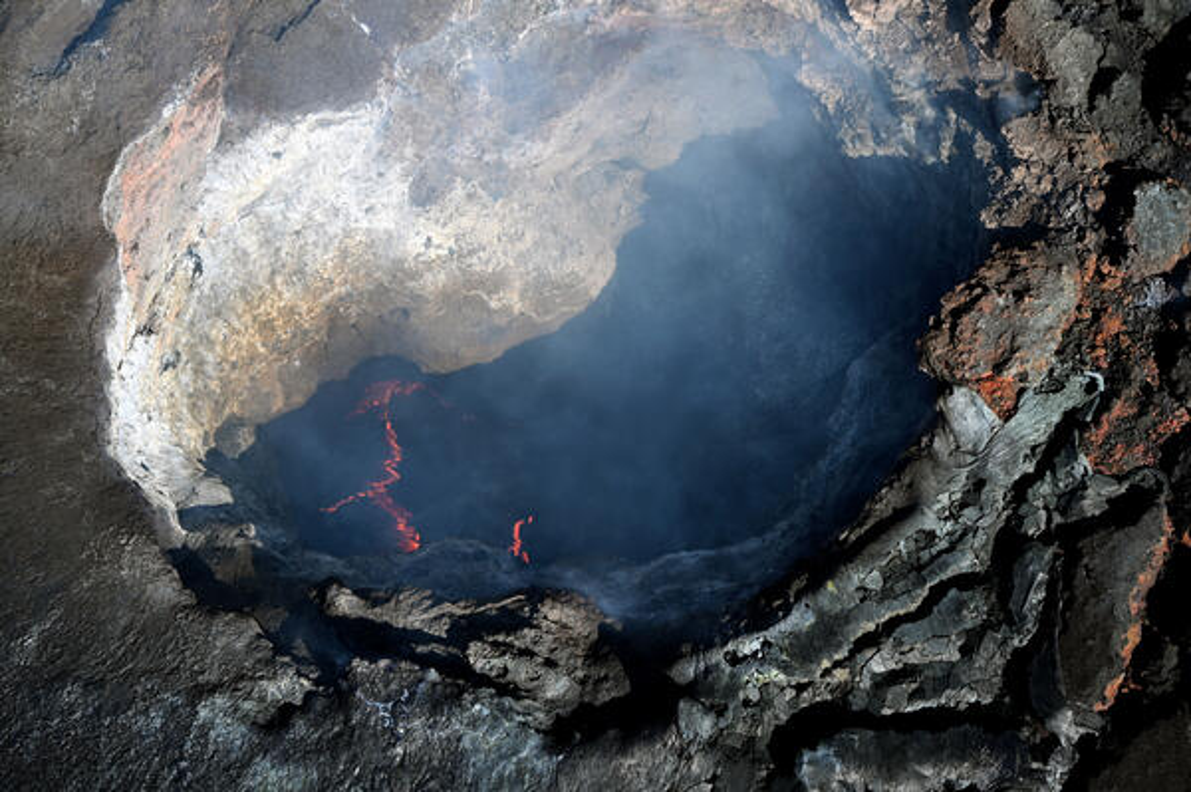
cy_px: 396
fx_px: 3405
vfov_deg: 13.3
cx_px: 596
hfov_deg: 19.8
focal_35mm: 103
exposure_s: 1/250
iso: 100
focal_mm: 103
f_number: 6.3
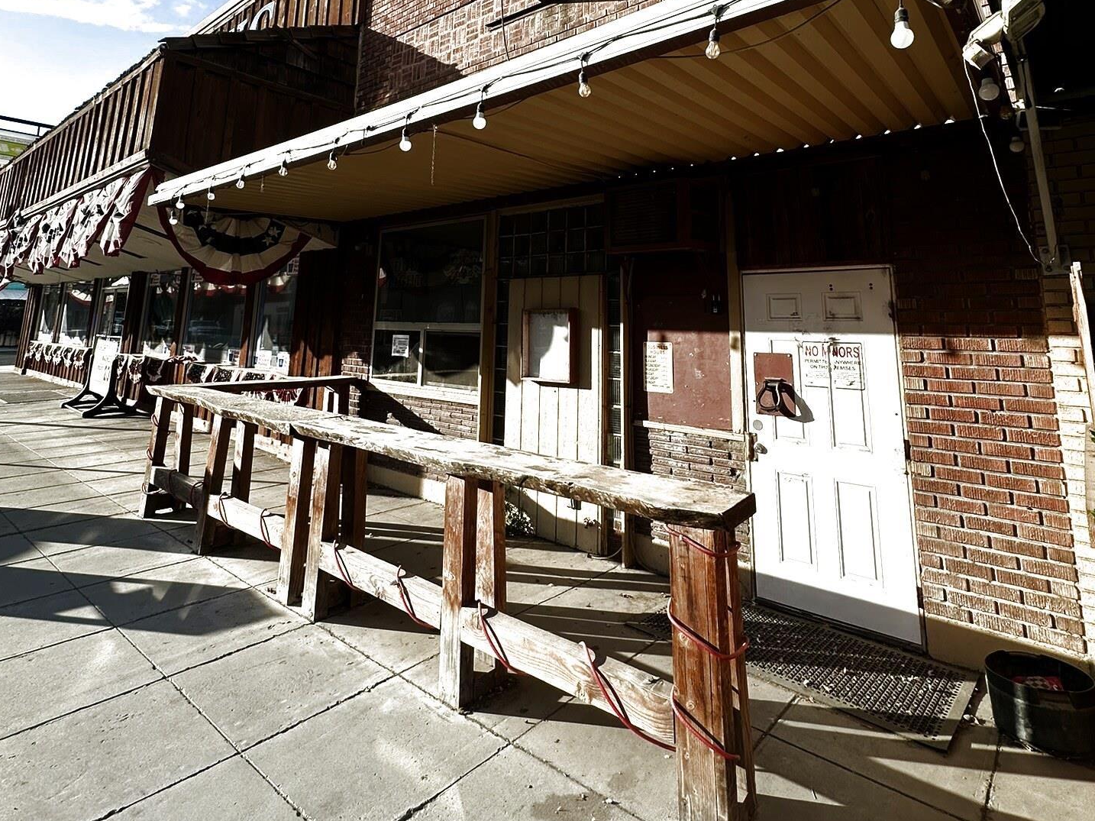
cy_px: 215
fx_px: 633
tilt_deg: +12.1
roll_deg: -1.6
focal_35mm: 20
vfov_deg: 62.5
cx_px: 545
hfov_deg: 81.8
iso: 40
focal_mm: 2.22
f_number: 2.2
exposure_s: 1/932
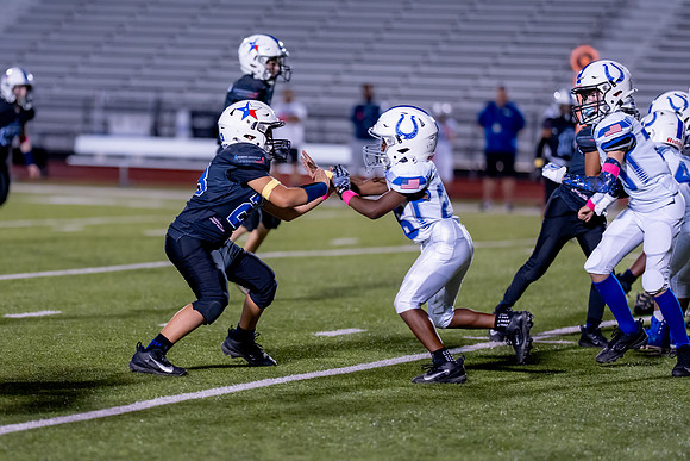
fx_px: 3754
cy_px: 213
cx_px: 265
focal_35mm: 196
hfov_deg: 10.5
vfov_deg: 7.0
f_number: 1.8
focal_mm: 135
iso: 1600
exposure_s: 1/1000
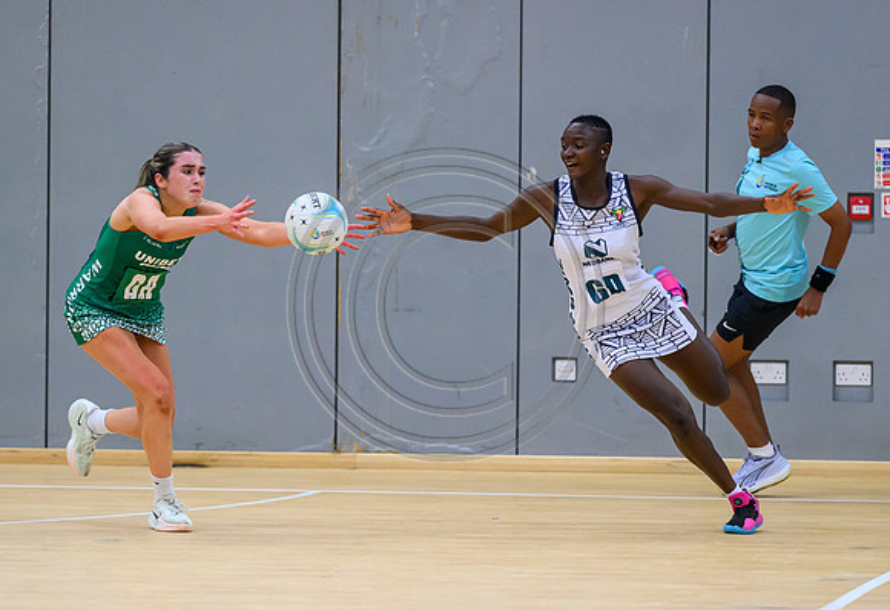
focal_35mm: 328
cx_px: 430
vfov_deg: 4.3
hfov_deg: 6.2
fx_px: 8181
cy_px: 381
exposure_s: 1/1000
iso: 4000
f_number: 3.2
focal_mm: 200
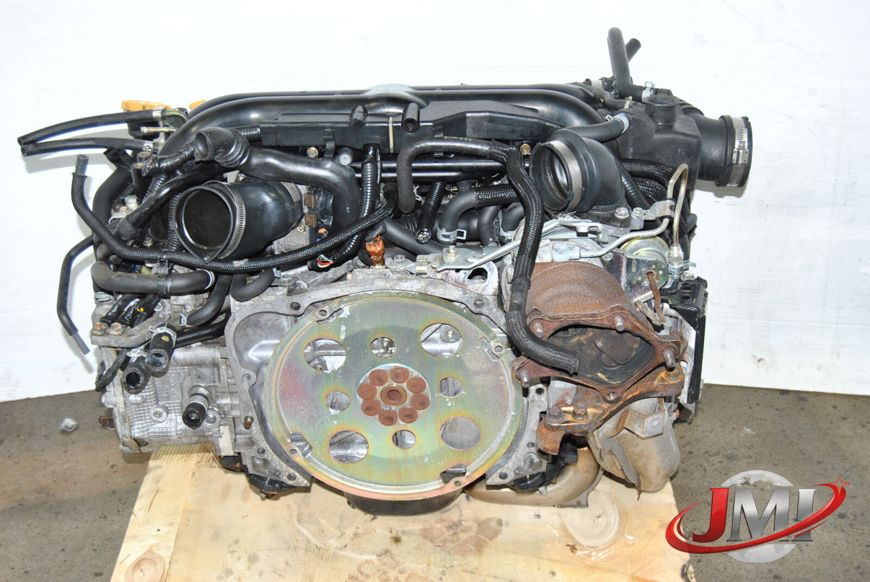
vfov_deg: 25.8
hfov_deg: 37.8
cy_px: 291
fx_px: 1270
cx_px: 435
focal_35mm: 52
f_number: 6.3
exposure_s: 1/200
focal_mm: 35
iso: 400
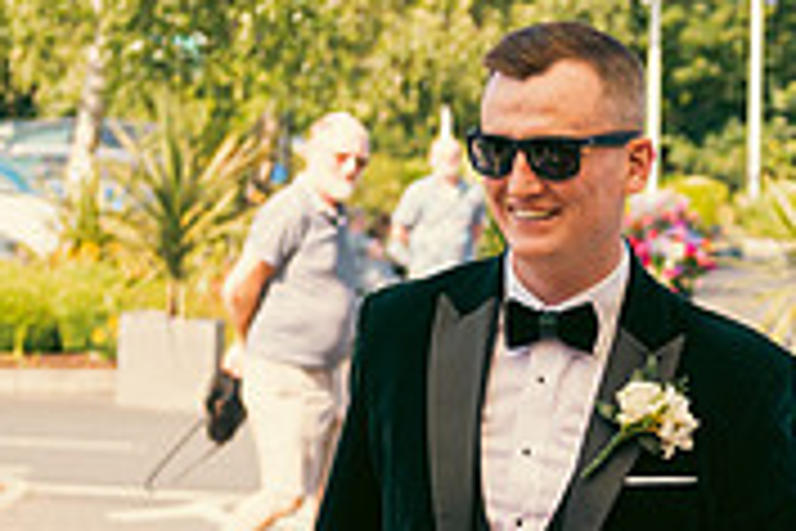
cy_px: 592
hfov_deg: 12.6
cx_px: 1066
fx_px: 3471
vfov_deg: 8.7
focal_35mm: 157
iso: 125
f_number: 3.5
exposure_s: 1/400
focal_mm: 48
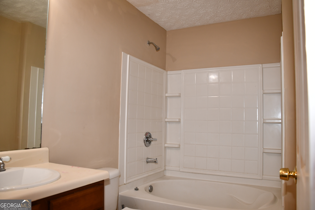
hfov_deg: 67.4
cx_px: 158
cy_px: 105
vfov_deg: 47.9
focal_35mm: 27
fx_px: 236
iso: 400
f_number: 4
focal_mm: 18
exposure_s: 1/60
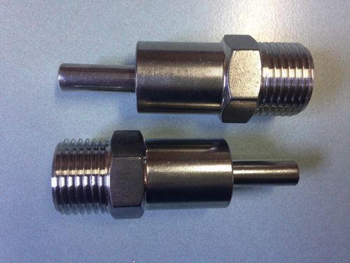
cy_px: 132
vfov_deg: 42.9
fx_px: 334
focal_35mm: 33
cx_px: 175
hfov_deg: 55.4
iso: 80
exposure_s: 1/20
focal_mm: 4.12
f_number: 2.4
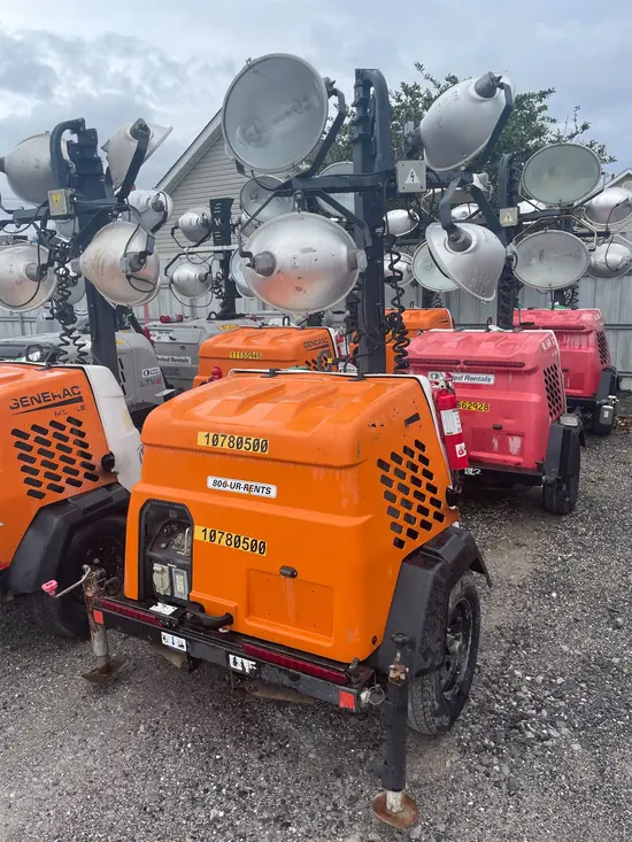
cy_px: 421
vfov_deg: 67.3
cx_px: 316
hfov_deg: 53.1
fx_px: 633
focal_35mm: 26
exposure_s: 1/790
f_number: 1.6
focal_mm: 4.2
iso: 32
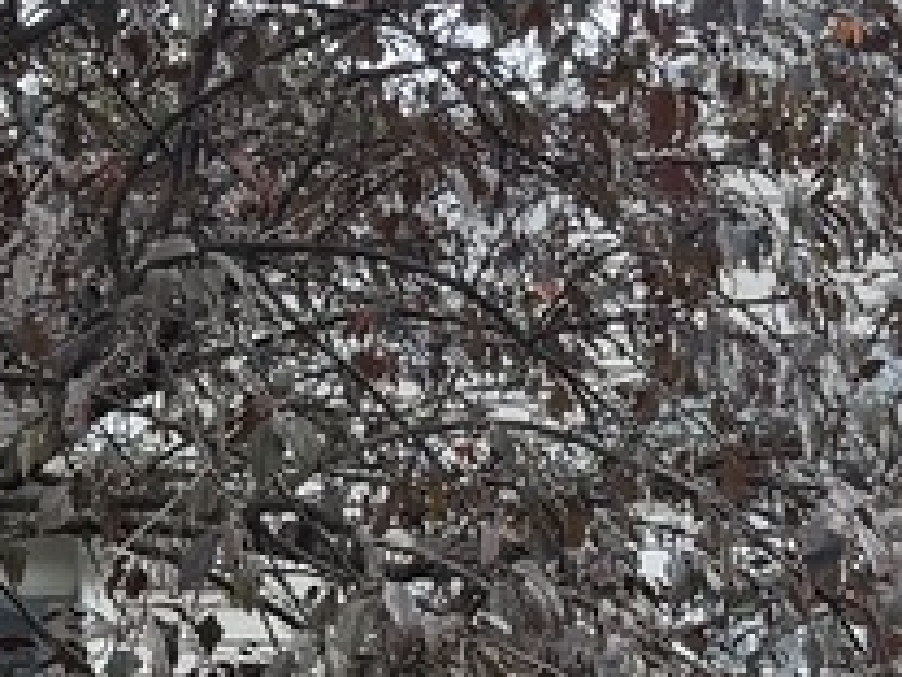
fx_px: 4326
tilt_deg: +5.8
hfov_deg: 11.9
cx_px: 291
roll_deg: +1.7
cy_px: 1172
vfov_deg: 8.6
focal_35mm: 166
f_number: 1.78
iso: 100
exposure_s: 1/1271
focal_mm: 6.76
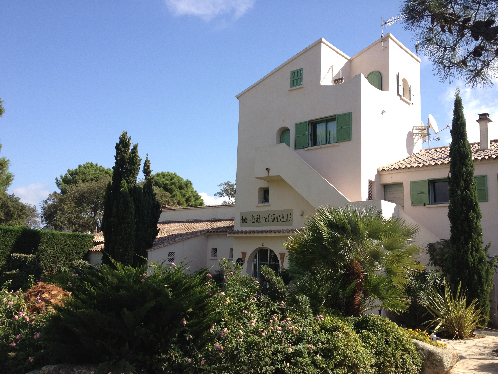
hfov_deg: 52.6
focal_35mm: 35
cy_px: 187
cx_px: 249
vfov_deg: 40.7
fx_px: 504
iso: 64
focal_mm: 4.28
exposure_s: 1/1062
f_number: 2.4
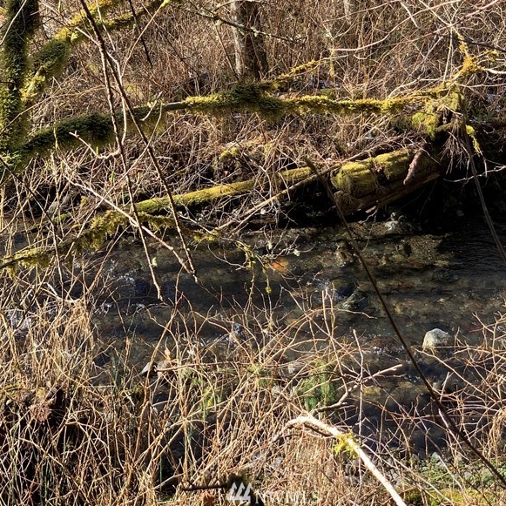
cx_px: 275
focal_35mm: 81
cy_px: 80
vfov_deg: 21.1
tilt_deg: -17.4
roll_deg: -3.2
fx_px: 1340
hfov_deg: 21.4
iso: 16
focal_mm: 6
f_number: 2.4
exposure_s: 1/167
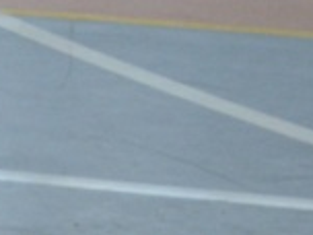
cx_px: -426
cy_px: -456
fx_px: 2631
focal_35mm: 291
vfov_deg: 4.9
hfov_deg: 6.5
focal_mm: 30
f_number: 4.2
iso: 1600
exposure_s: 1/250
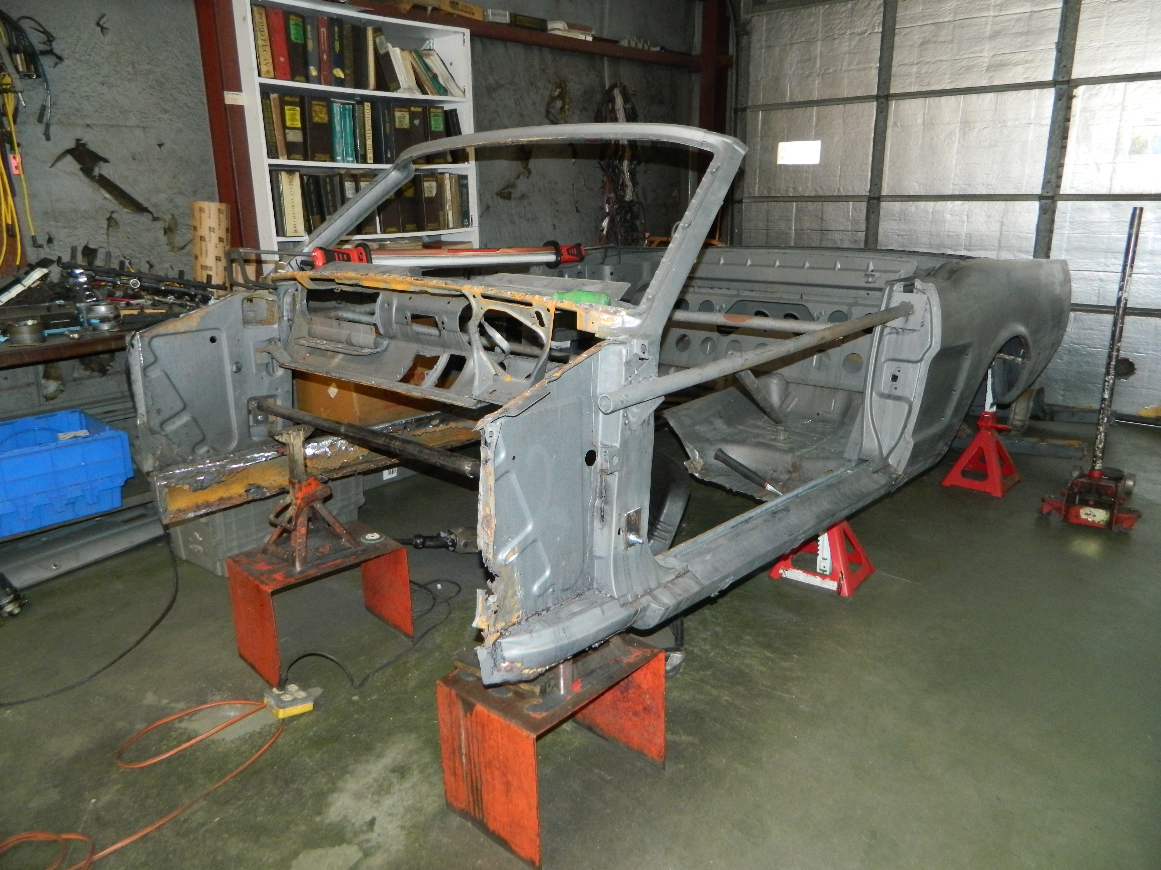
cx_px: 580
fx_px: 838
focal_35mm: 25
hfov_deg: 69.4
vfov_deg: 54.9
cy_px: 435
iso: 320
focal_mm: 4.5
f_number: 3.1
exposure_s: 1/30
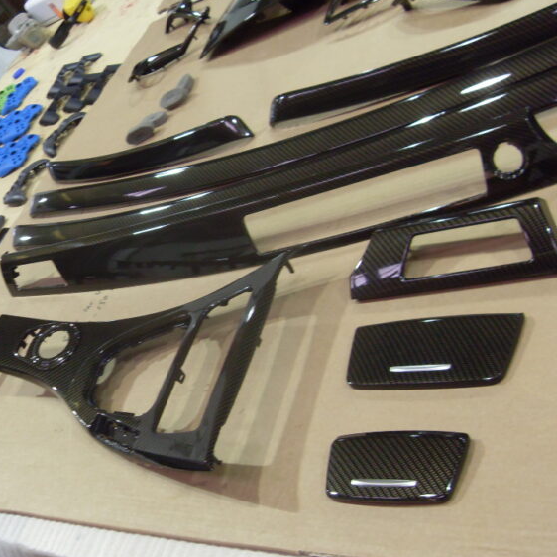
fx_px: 801
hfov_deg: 38.3
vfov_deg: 38.3
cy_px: 292
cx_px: 256
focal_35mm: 44
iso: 200
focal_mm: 6.3
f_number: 2.8
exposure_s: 1/20
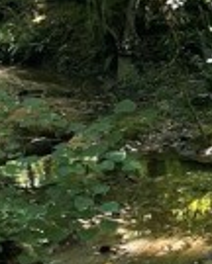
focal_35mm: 144
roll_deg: -1.0
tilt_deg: -13.3
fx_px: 1129
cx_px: 479
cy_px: 184
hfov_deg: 9.7
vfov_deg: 13.4
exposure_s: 1/175
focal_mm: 4.2
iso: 32
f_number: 1.6
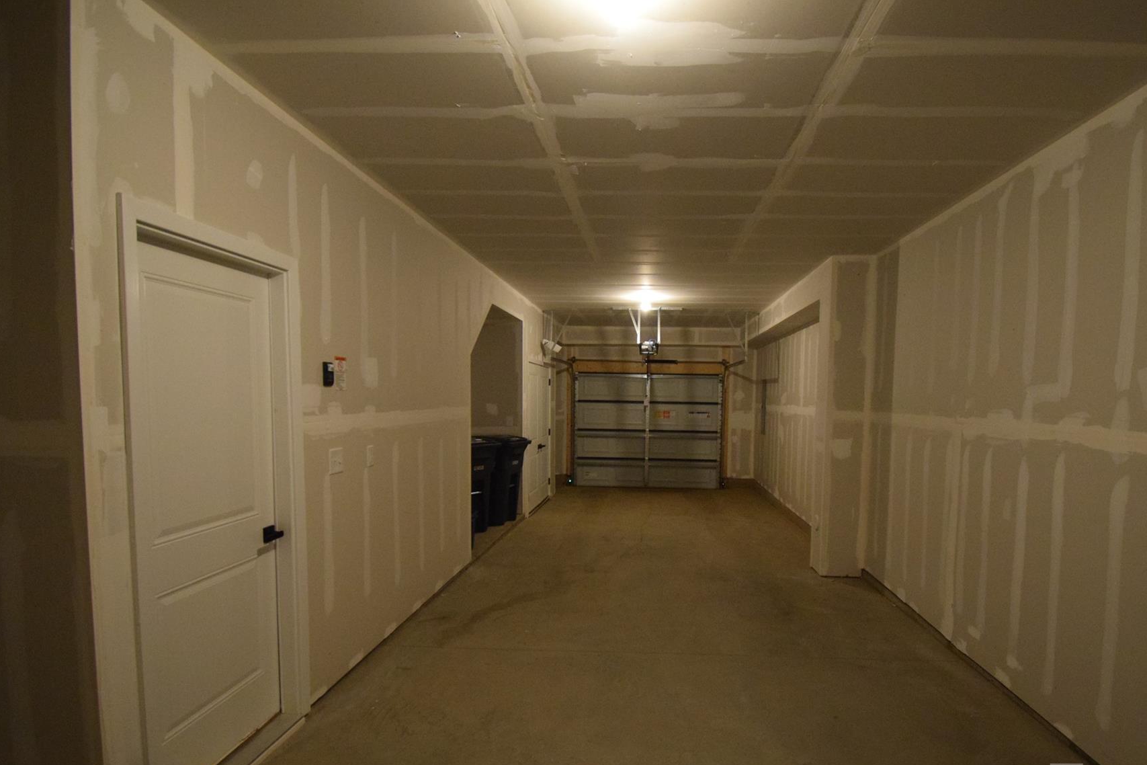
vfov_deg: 67.1
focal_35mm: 18
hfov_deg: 89.8
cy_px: 437
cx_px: 620
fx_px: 573
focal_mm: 10
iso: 3200
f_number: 4.5
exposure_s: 1/60
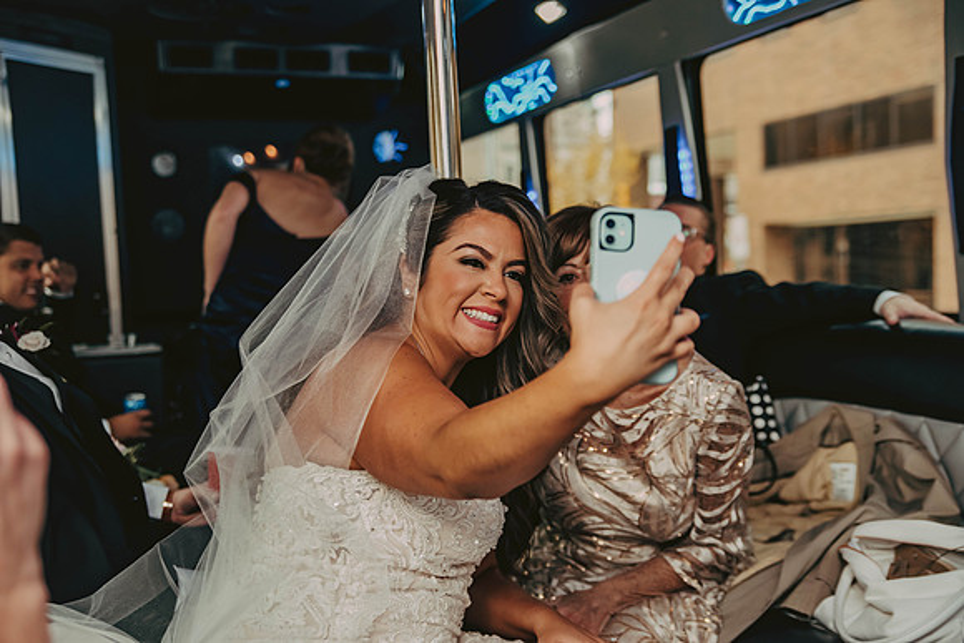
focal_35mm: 46
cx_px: 482
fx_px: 1232
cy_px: 322
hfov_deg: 42.7
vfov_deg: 29.3
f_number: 3.2
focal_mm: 46
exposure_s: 1/60
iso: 1250
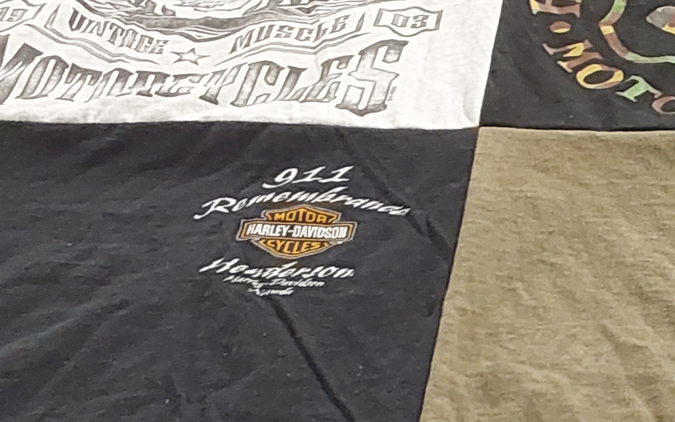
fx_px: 1747
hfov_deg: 21.0
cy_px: 323
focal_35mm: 95
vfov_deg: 13.7
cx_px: 705
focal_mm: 2.91
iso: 250
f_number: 1.9
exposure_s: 1/60
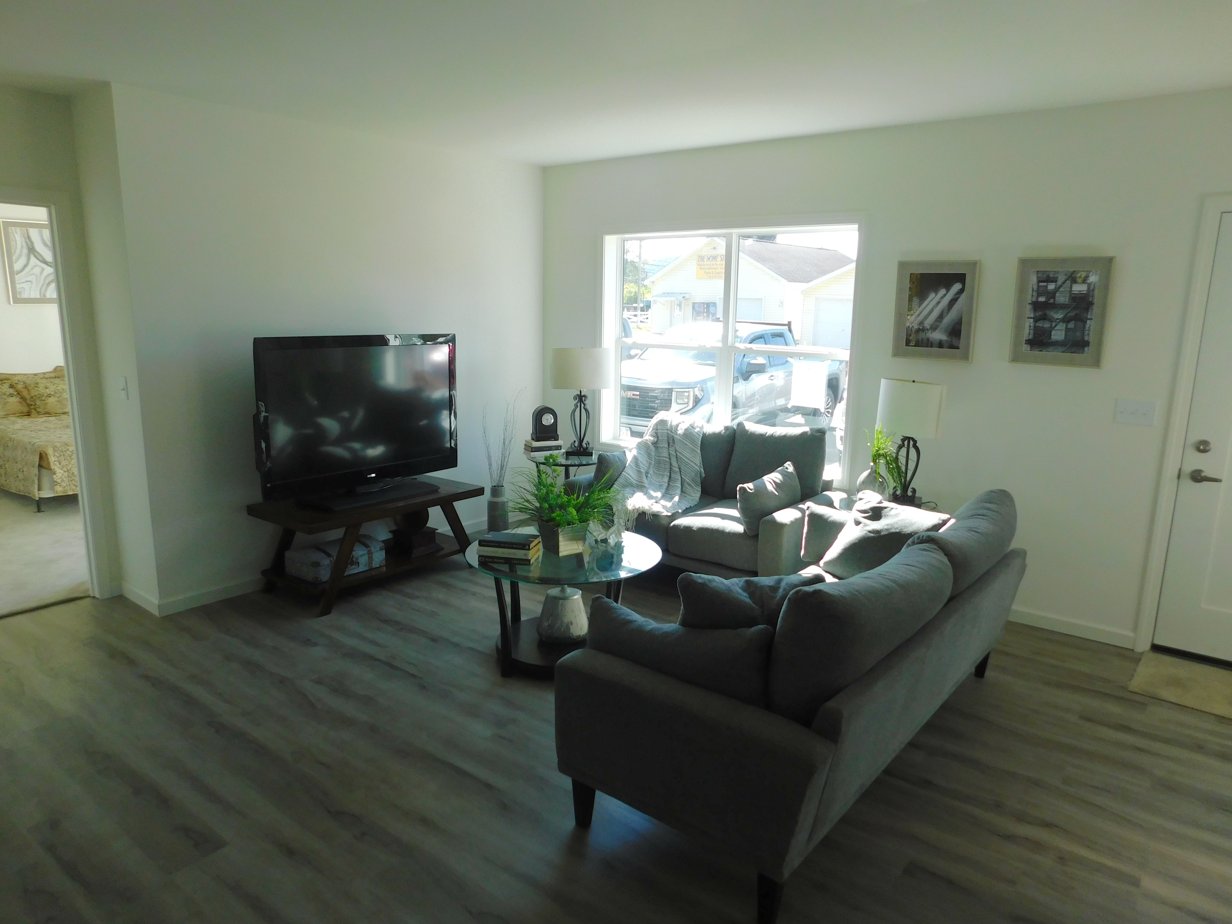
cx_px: 616
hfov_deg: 73.9
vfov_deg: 58.9
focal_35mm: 23
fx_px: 819
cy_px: 462
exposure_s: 1/160
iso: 125
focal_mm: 4
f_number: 3
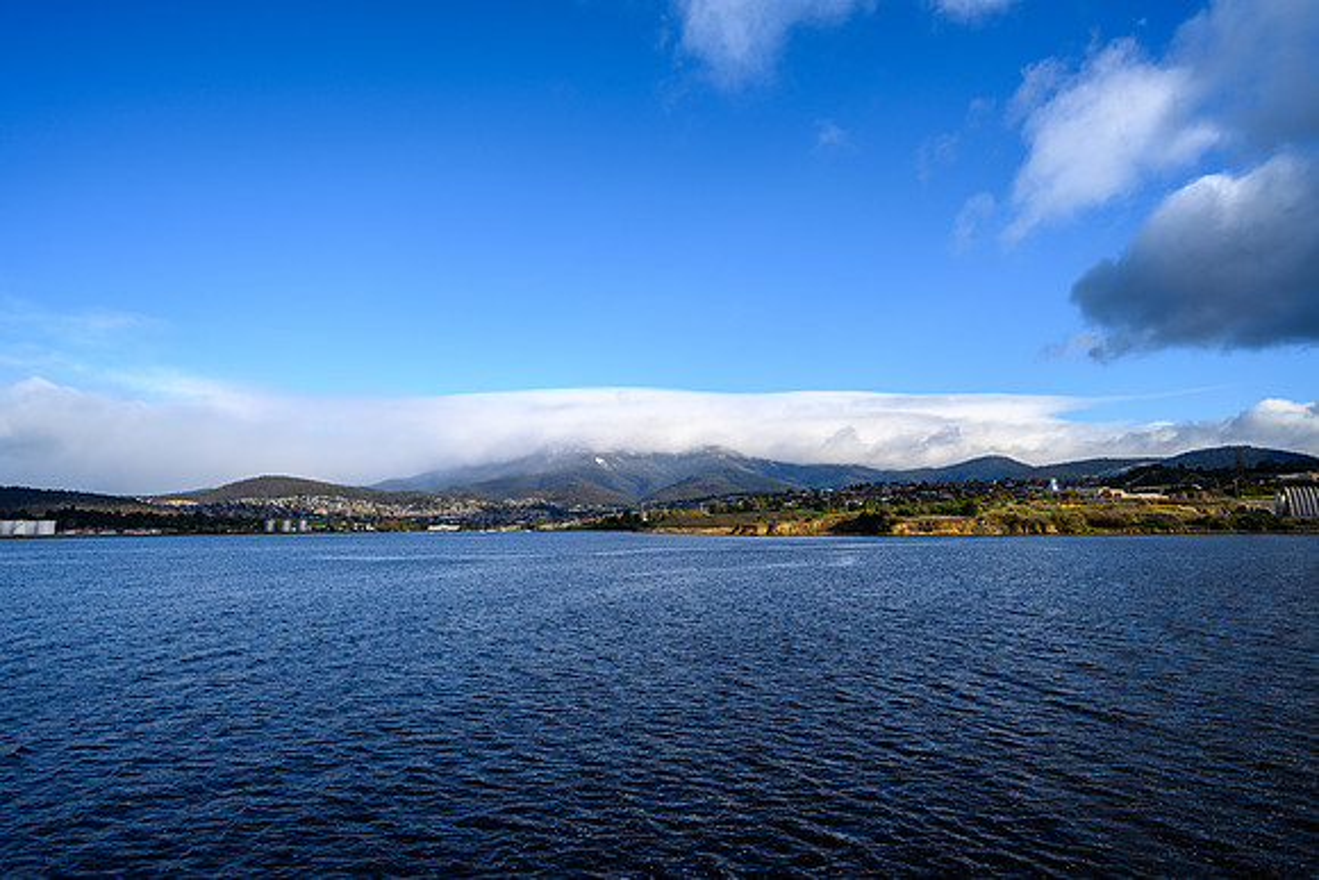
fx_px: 733
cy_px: 440
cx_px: 660
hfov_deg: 84.0
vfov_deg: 62.0
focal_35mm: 20
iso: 64
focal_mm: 20
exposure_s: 1/1000
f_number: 4
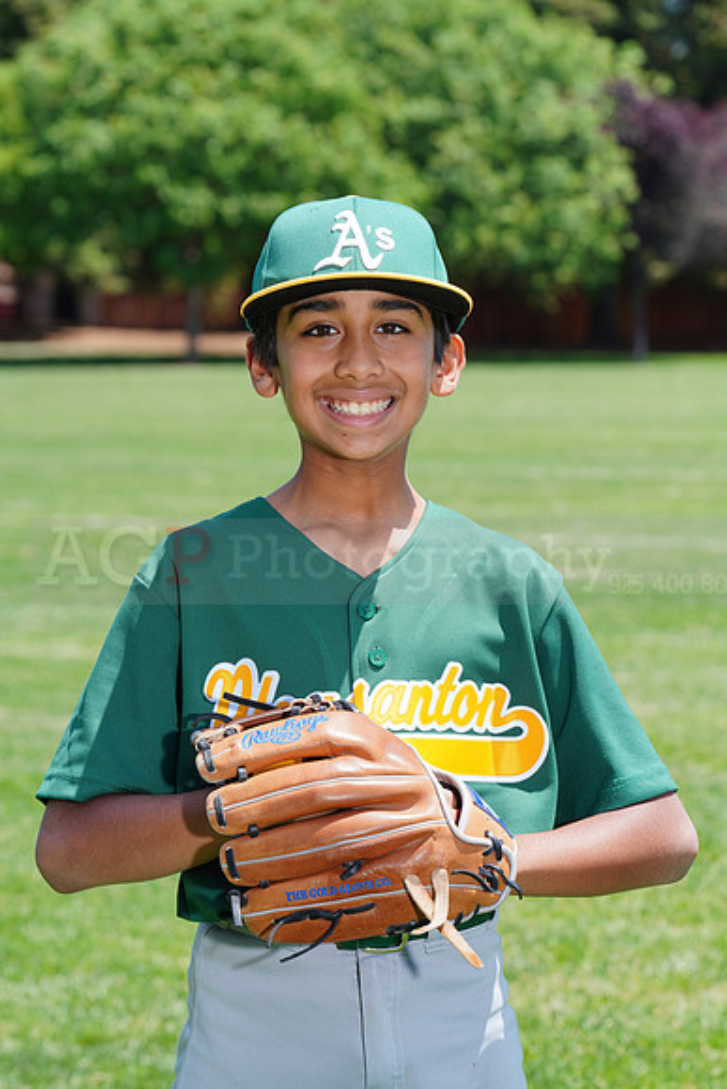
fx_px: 4662
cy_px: 544
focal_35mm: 154
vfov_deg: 13.3
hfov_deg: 8.9
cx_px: 364
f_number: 10
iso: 200
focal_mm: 154
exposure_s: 1/200
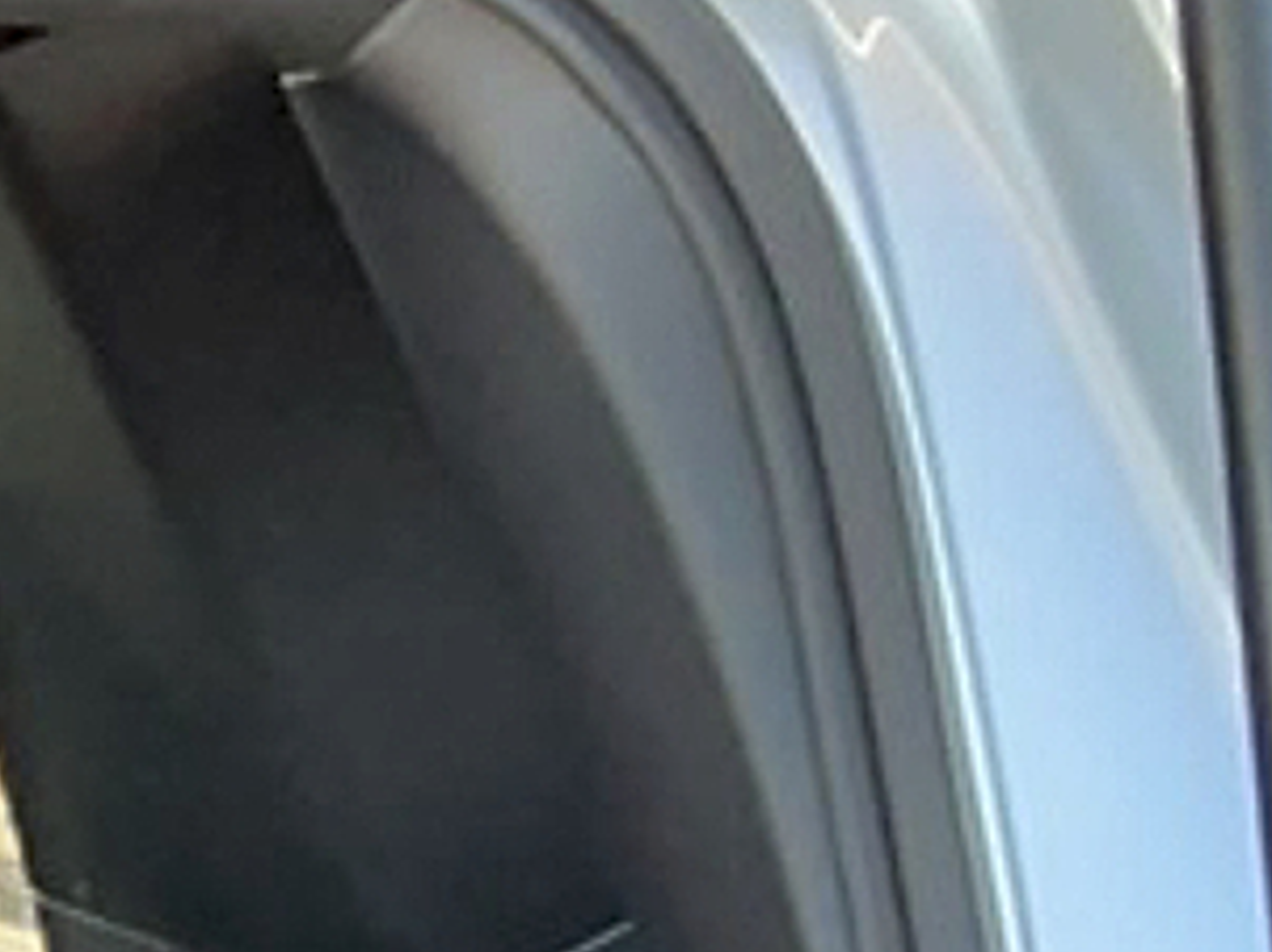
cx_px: -1975
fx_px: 5838
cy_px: 2431
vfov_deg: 8.4
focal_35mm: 159
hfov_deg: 10.4
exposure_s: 1/120
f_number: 1.8
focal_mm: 3
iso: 100
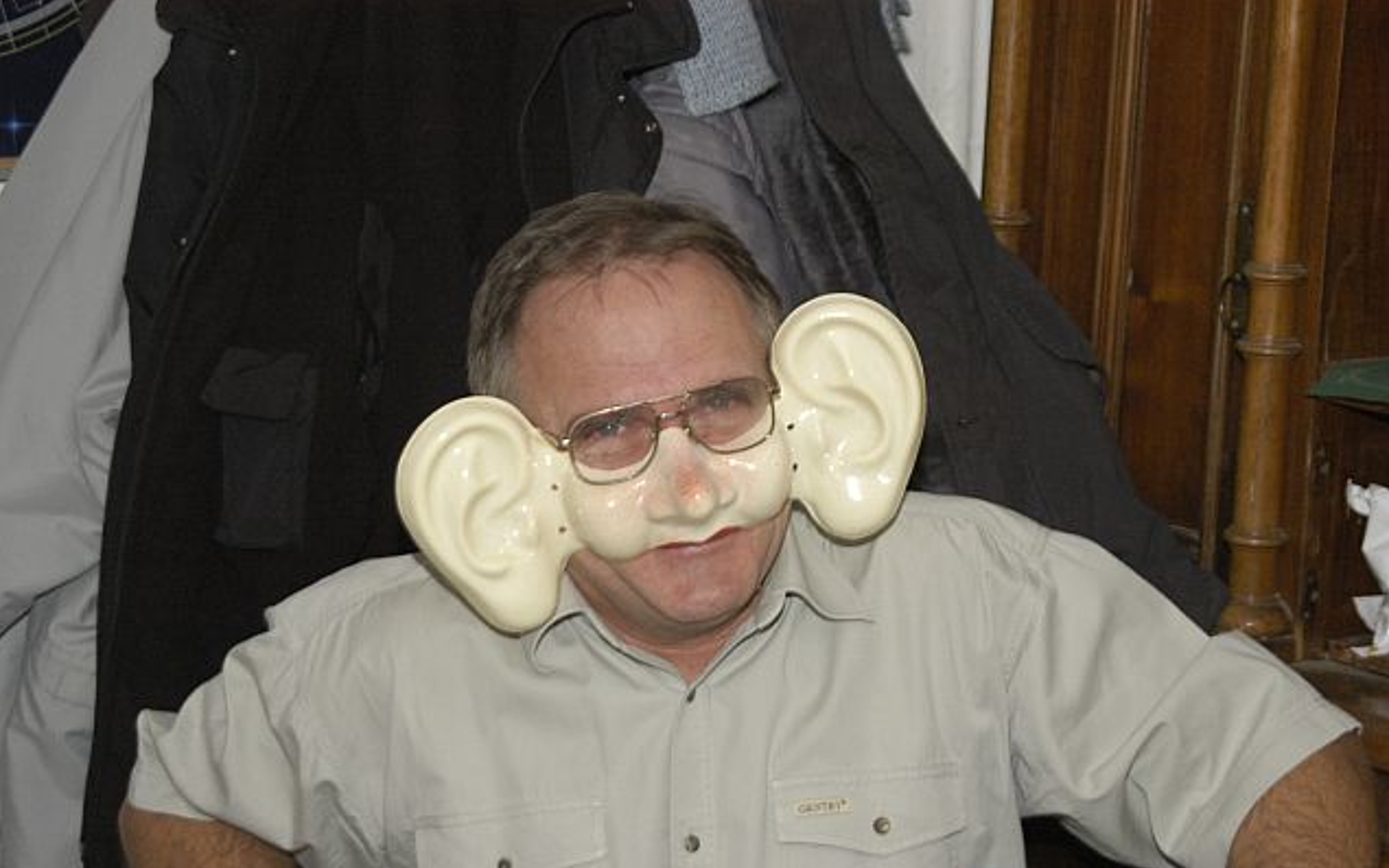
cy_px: 459
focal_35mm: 116
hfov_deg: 18.0
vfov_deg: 11.3
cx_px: 696
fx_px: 4373
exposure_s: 1/180
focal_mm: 75
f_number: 5.3
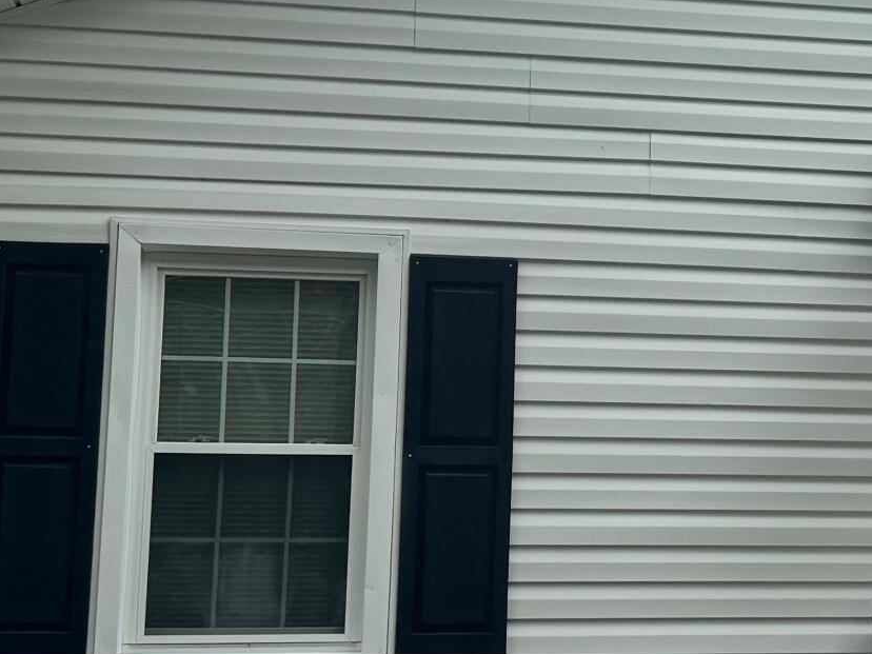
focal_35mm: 87
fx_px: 2192
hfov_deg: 21.4
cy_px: 303
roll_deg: -1.1
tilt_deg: +7.3
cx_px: 938
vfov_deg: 17.0
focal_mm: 6.76
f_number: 1.78
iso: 80
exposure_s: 1/1980
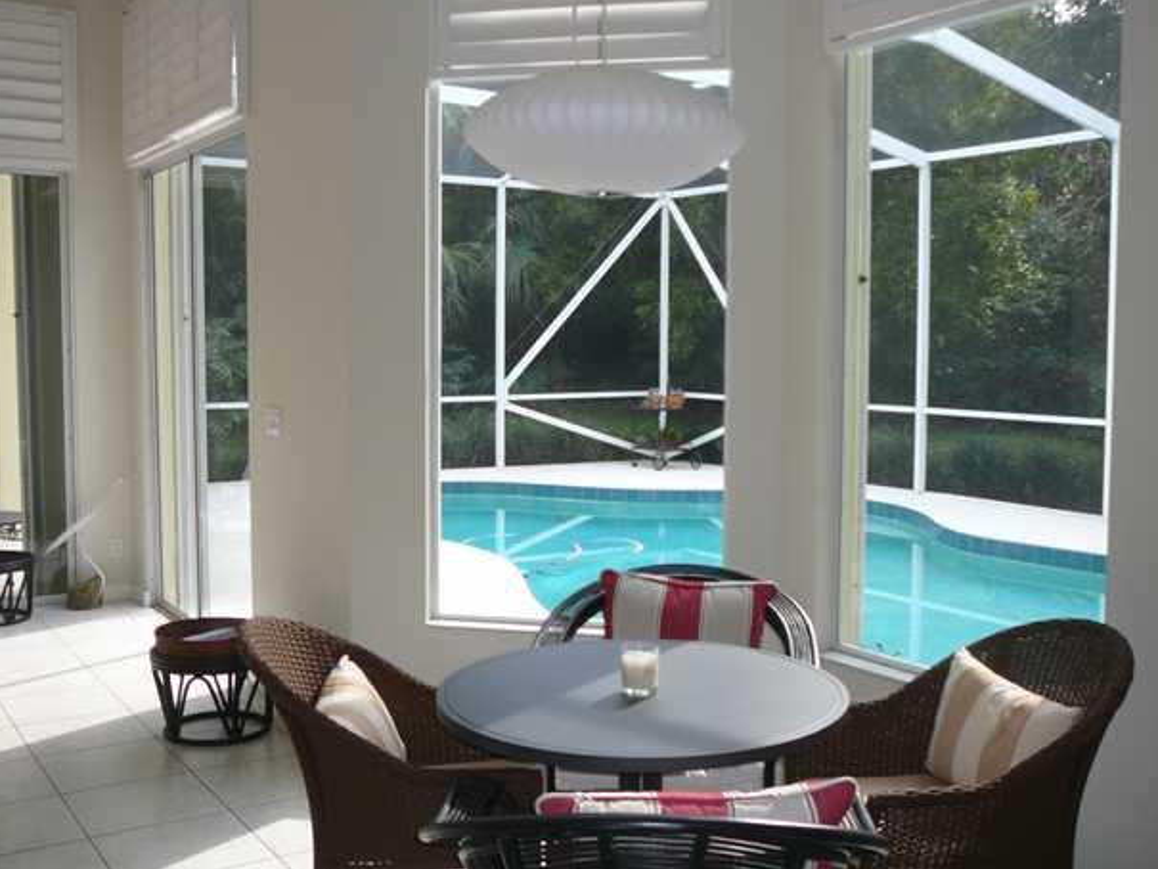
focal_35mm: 37
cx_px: 597
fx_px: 1238
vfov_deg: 38.7
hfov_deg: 50.1
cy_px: 440
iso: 80
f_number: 2.8
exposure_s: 1/60
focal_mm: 5.2
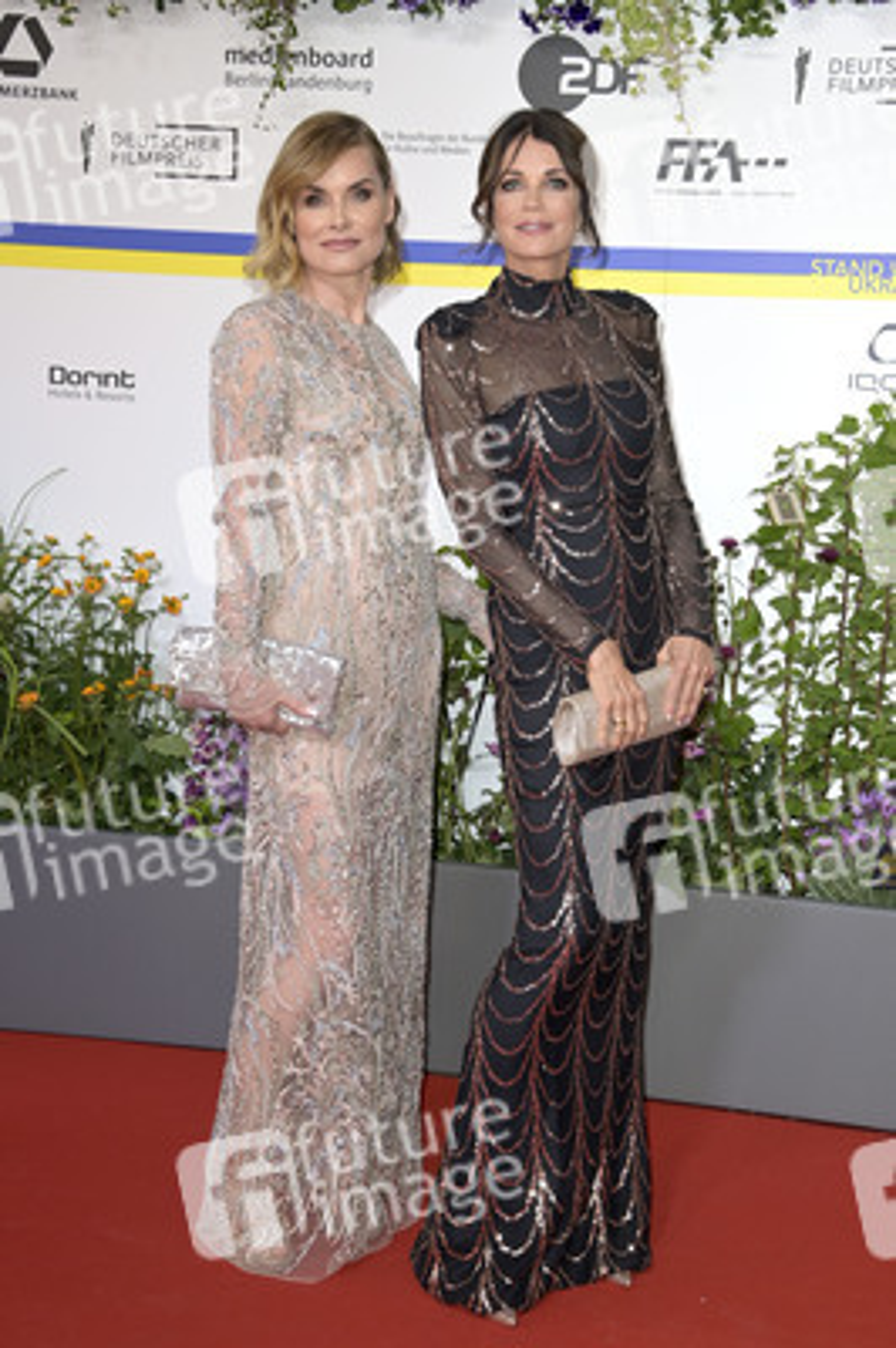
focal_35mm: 62
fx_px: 2319
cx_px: 448
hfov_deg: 21.9
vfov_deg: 32.4
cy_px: 674
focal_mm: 62
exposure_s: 1/250
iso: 640
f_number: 5.6
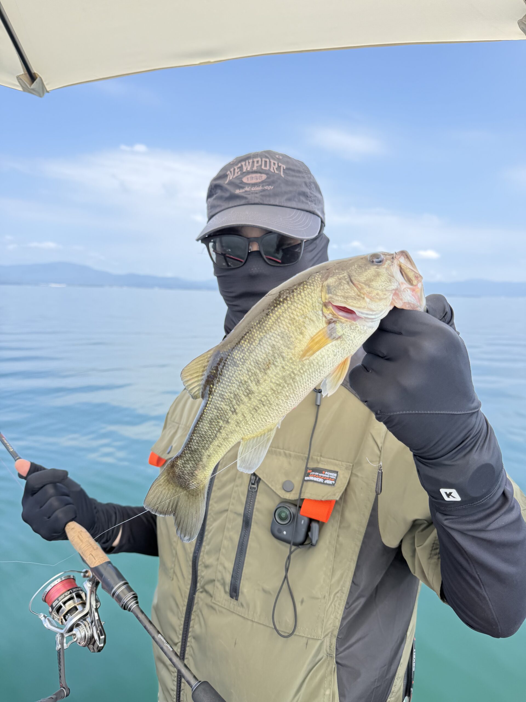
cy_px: 351
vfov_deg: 71.6
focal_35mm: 24
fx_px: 486
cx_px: 263
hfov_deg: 56.8
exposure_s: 1/1727
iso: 100
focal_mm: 6.76
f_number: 1.78
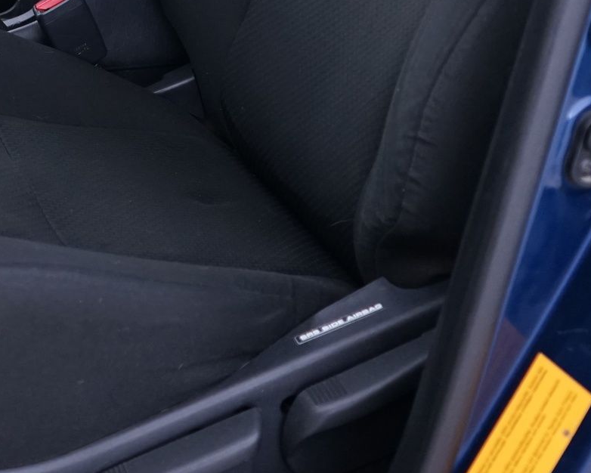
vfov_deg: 17.3
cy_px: -117
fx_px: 1470
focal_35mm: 84
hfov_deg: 21.8
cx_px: -26
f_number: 3.5
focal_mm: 28
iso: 1250
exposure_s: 1/13
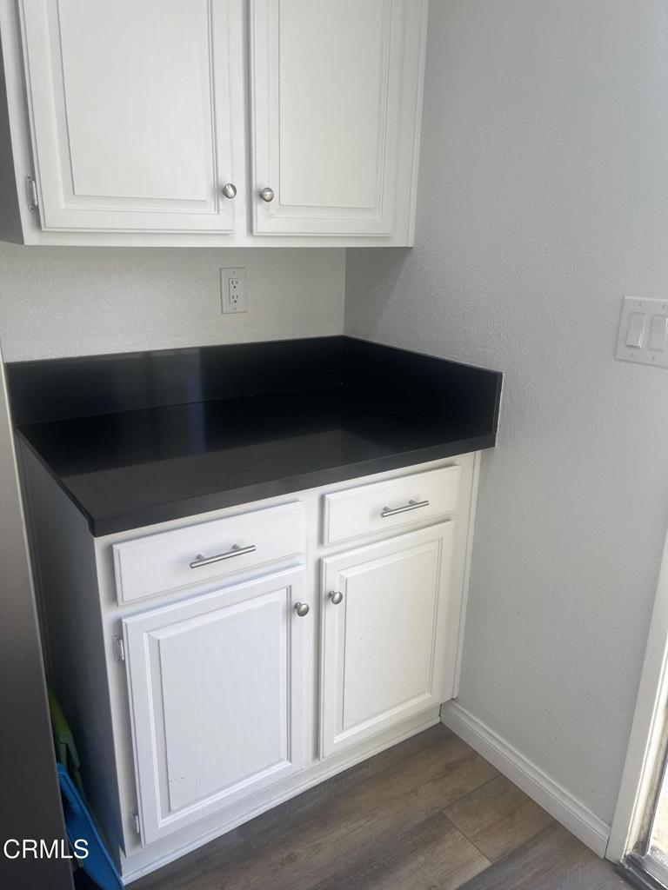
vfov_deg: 69.4
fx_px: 643
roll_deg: -1.4
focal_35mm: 25
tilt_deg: -18.4
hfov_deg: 54.9
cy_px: 445
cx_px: 334
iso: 32
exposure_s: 1/208
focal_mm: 5.1
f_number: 1.6
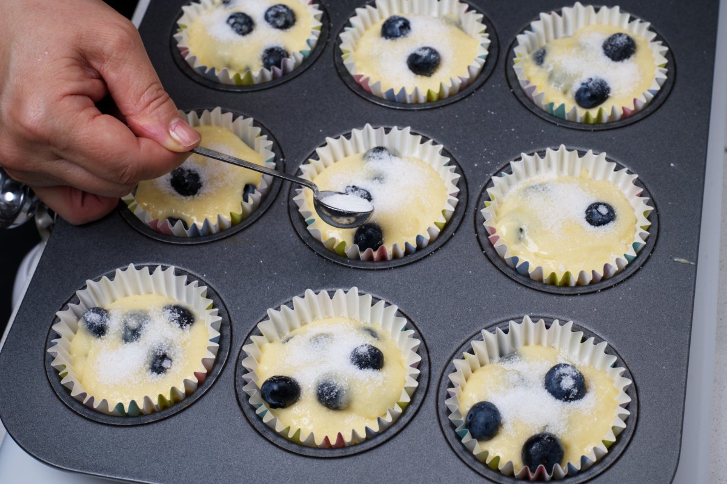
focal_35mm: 70
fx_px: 1413
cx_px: 364
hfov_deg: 28.9
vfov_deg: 19.4
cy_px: 242
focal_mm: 70
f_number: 11
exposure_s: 1/80
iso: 200
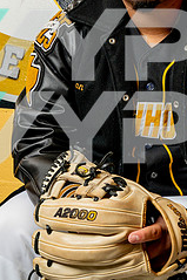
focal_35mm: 79
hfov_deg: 17.2
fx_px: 616
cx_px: 112
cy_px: 46
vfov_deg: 25.1
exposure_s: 1/200
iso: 400
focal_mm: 42
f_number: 8
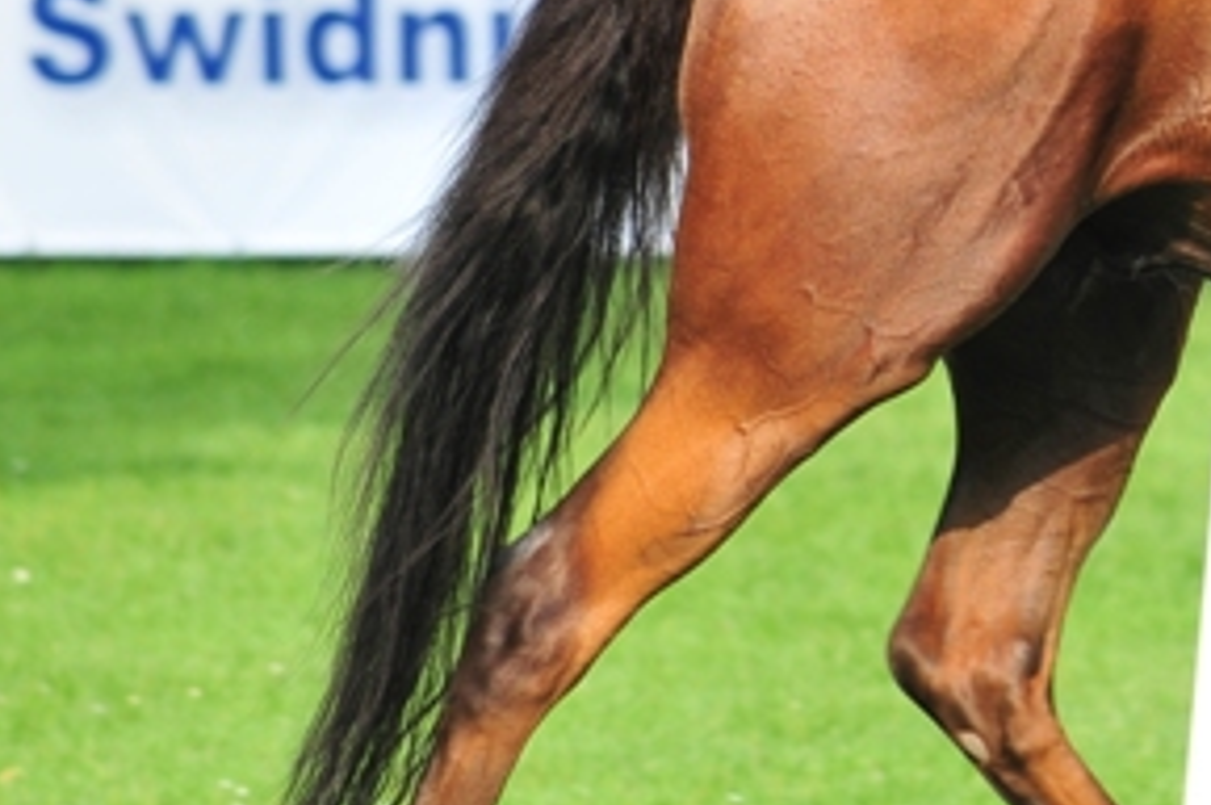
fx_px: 37397
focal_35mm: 1113
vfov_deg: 1.2
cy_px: 92
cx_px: 1705
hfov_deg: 1.9
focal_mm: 200
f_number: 4
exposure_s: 1/400
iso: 200
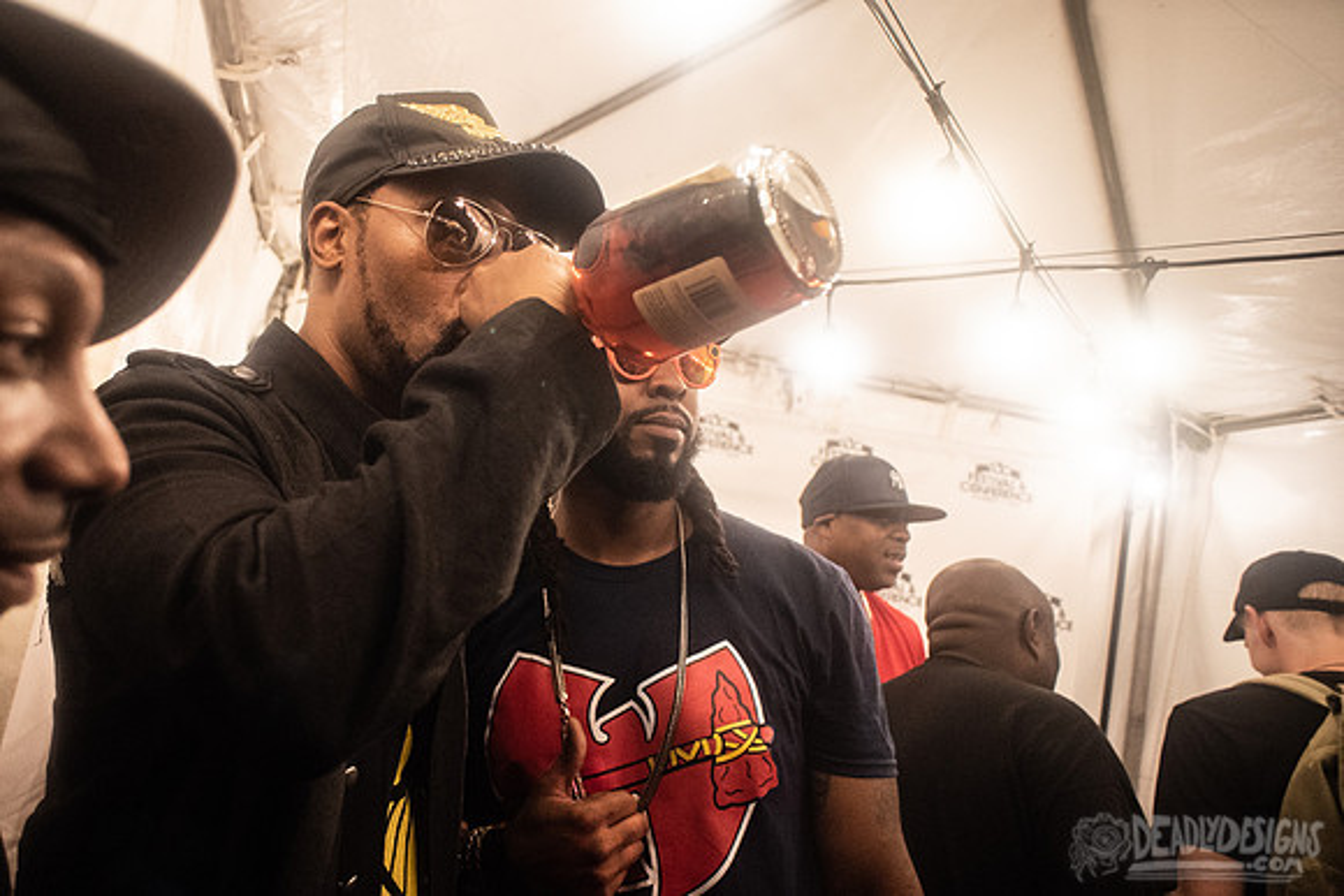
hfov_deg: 65.2
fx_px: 1012
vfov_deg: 47.8
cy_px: 429
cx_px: 435
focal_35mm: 27
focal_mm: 20
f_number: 3.5
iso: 2000
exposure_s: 1/160
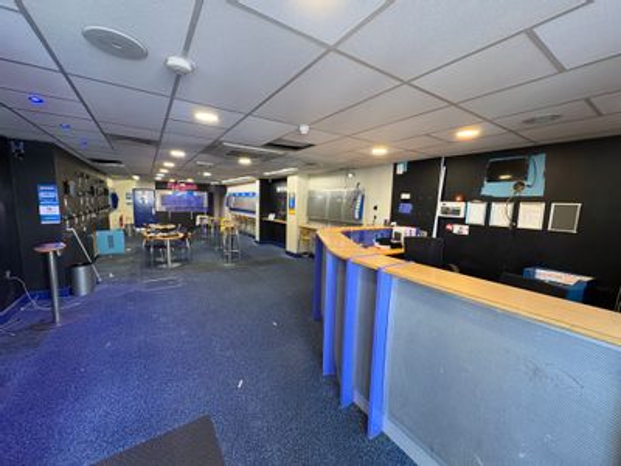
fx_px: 251
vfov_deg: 85.7
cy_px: 233
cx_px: 310
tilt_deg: -6.9
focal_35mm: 14
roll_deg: -1.0
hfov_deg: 102.1
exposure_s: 1/50
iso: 200
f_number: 2.2
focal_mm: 2.22
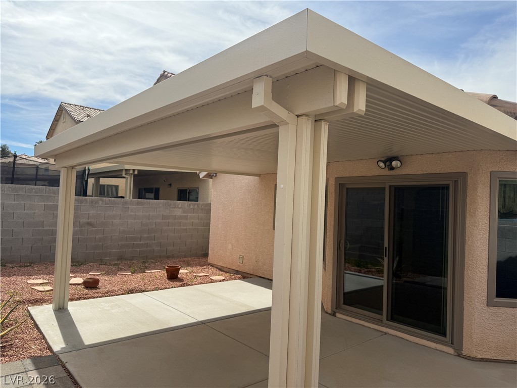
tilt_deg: +2.1
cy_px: 194
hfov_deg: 71.6
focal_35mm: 24
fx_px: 358
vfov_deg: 56.8
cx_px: 258
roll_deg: -2.8
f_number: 1.78
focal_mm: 6.76
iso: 100
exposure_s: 1/7353
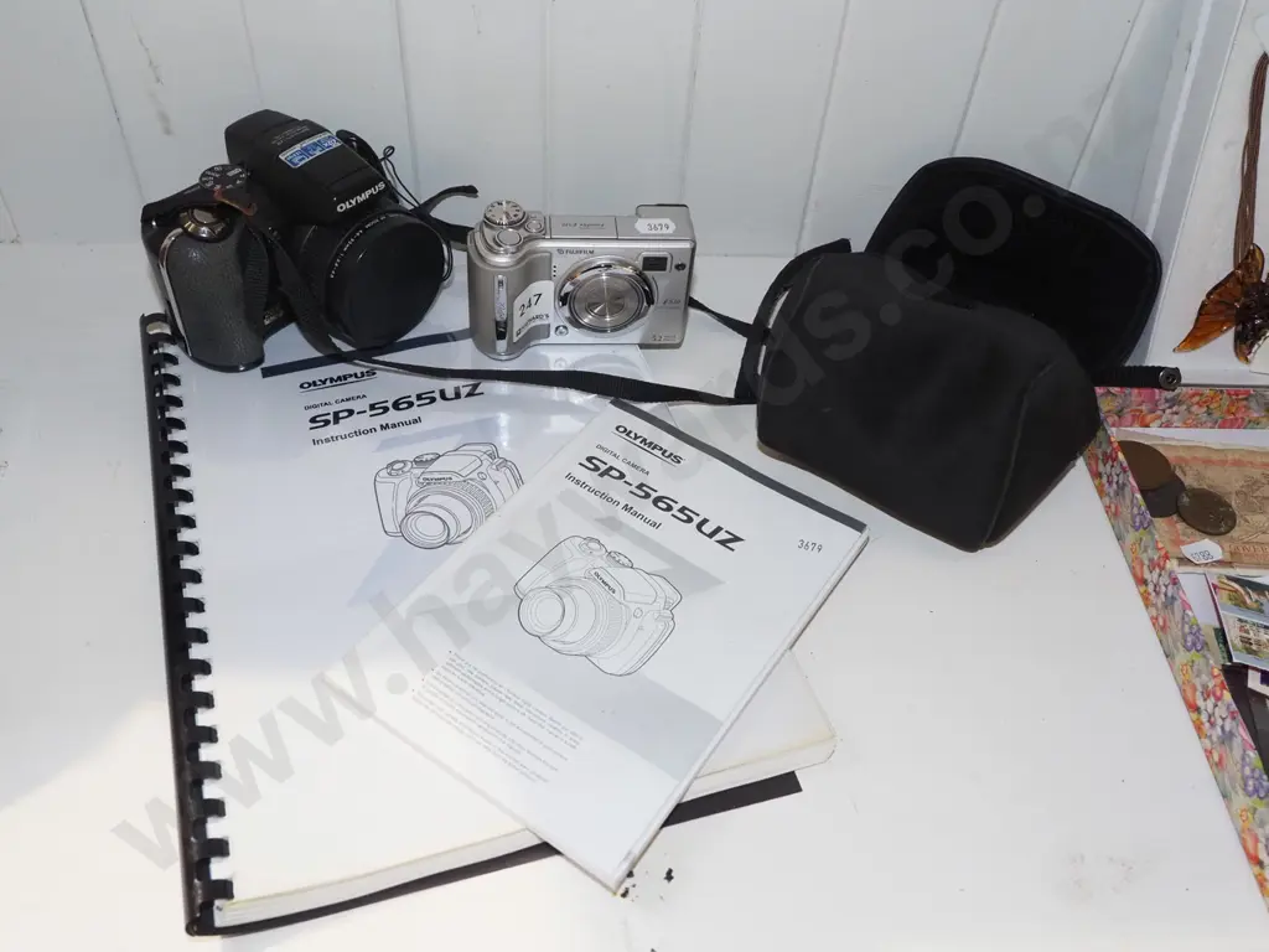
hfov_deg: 60.0
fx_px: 1100
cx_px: 634
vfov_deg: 46.8
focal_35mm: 30
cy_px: 476
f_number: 5.6
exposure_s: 1/60
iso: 2000
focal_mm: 15
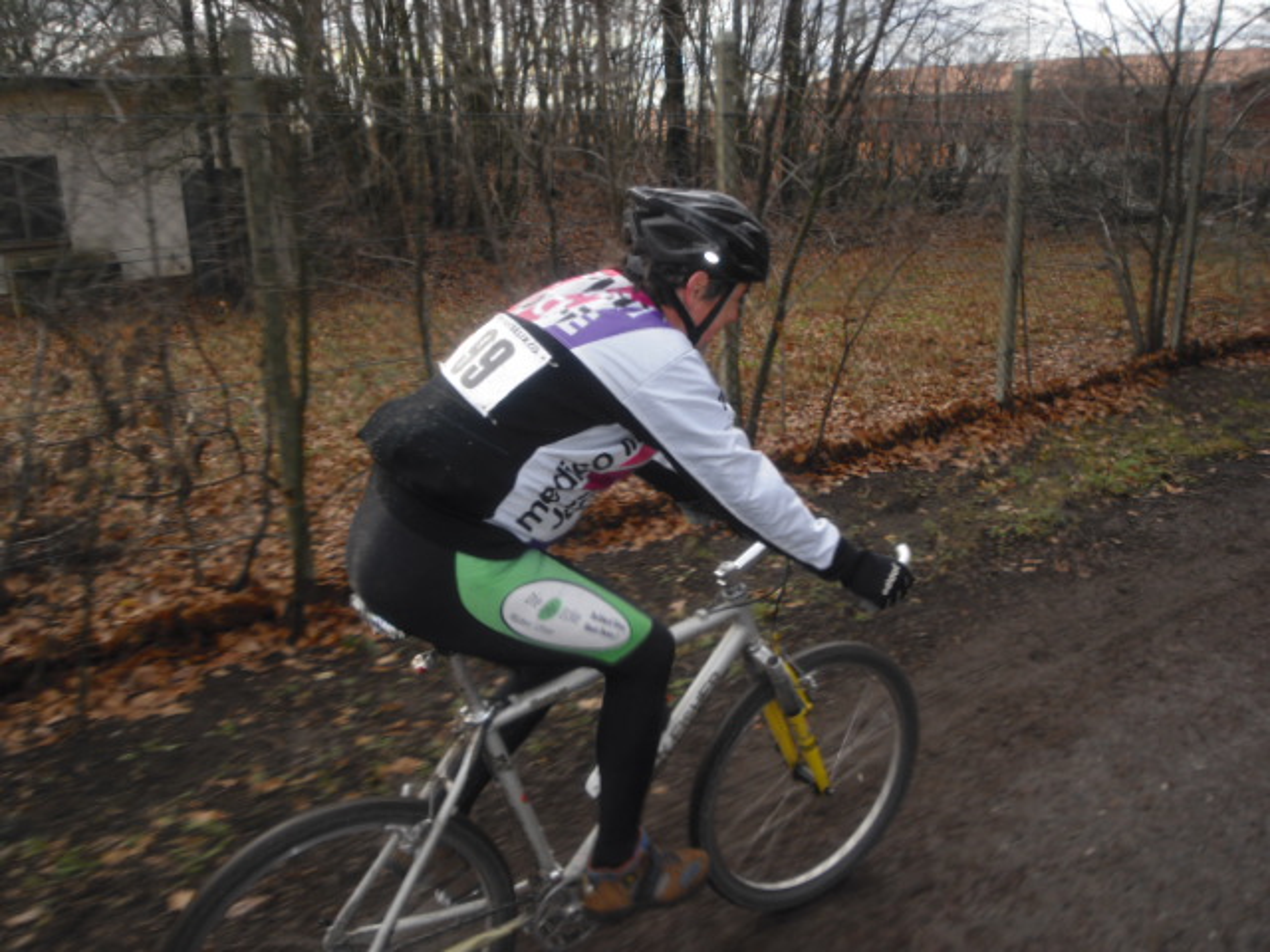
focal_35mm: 28
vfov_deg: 49.7
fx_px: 1027
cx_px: 635
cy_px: 476
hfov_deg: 63.4
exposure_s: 1/125
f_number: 2.6
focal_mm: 4.65
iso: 64
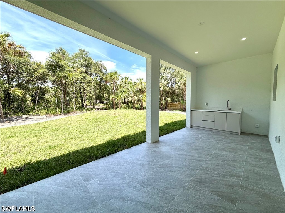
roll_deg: -0.3
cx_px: 142
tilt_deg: -3.3
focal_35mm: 14
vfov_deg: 85.7
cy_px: 106
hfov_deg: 102.1
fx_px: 115
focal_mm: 2.22
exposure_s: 1/559
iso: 40
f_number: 2.2
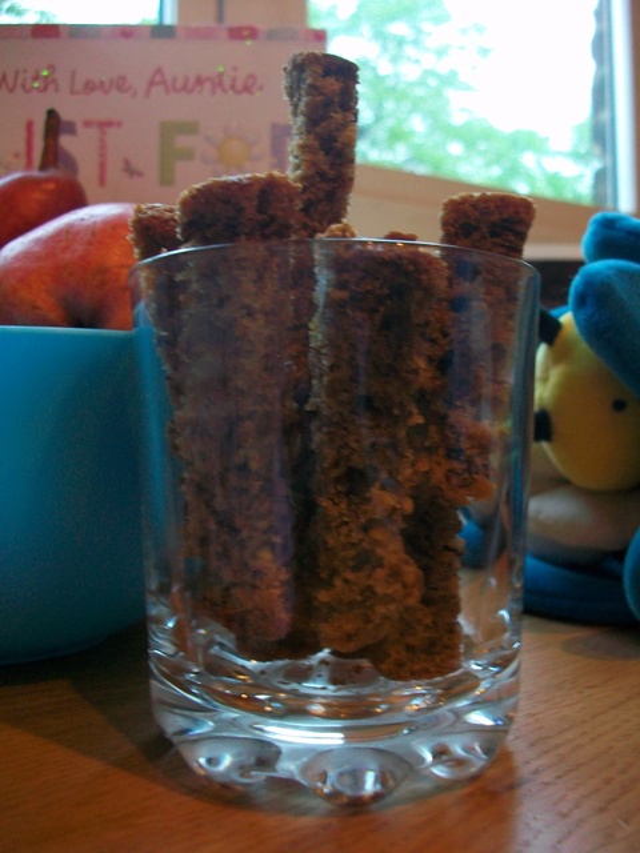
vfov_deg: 56.8
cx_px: 320
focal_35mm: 32
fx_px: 789
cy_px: 426
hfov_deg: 44.2
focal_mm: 5.7
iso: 160
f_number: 2.8
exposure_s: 1/8
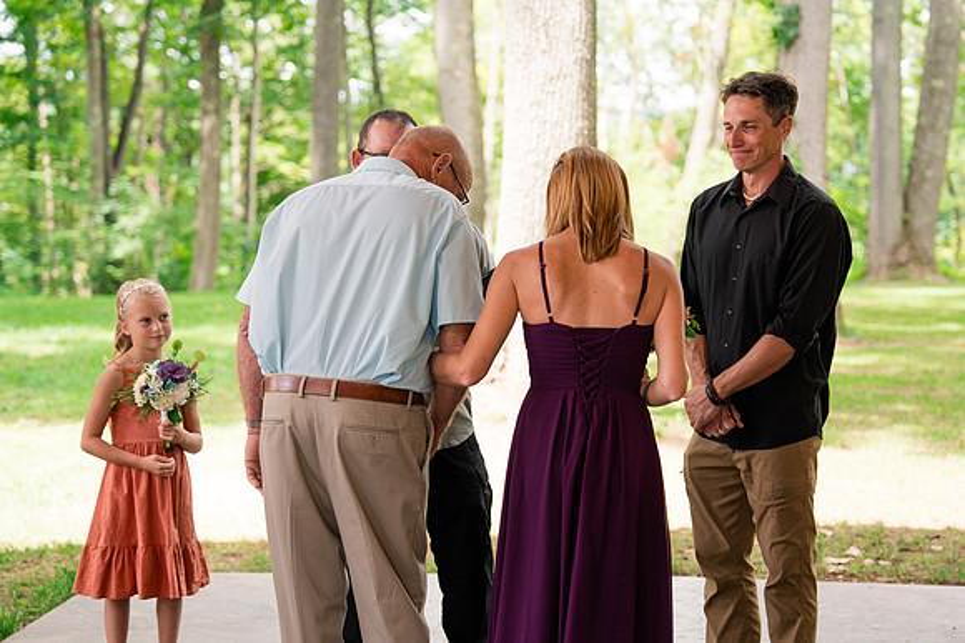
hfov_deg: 23.5
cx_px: 547
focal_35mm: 87
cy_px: 397
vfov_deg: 15.8
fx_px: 2318
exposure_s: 1/250
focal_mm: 70
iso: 160
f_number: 2.8
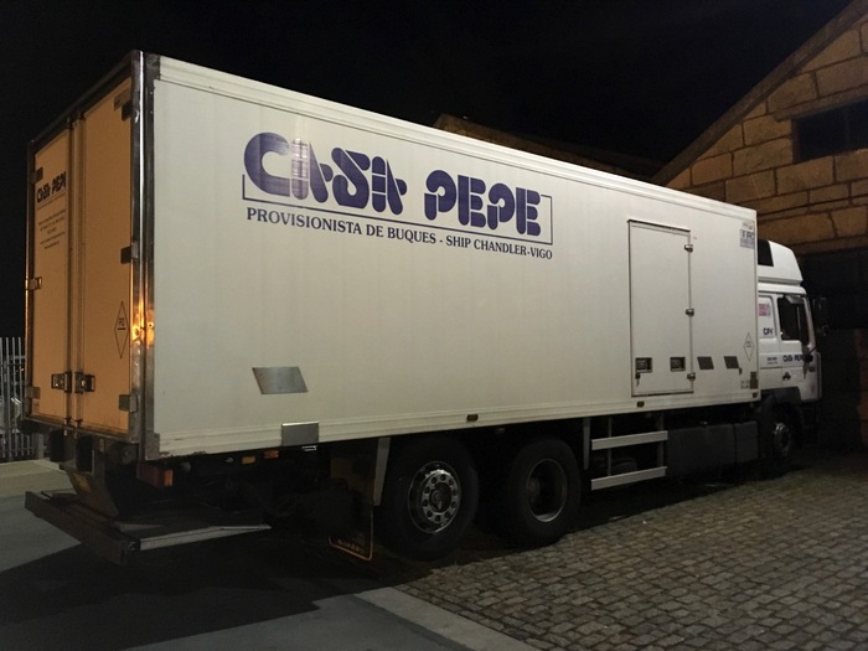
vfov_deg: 48.2
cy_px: 326
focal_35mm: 29
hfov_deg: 61.7
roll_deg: +3.6
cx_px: 434
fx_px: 727
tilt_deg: +3.2
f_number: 2.2
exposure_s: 1/17
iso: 320
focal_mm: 4.15
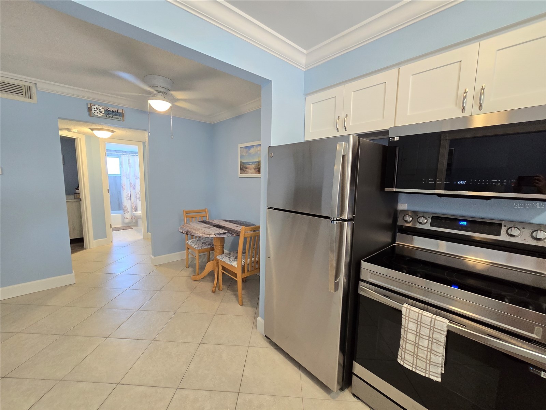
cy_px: 205
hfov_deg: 106.2
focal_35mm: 13
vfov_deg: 89.9
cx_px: 273
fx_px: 205
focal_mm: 2.2
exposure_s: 1/60
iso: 320
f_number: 2.2
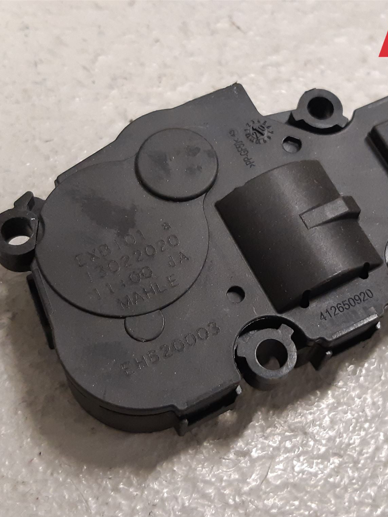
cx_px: 239
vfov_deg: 52.6
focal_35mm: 35
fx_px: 523
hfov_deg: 40.5
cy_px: 261
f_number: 1.7
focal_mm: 3.93
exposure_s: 1/50
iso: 200
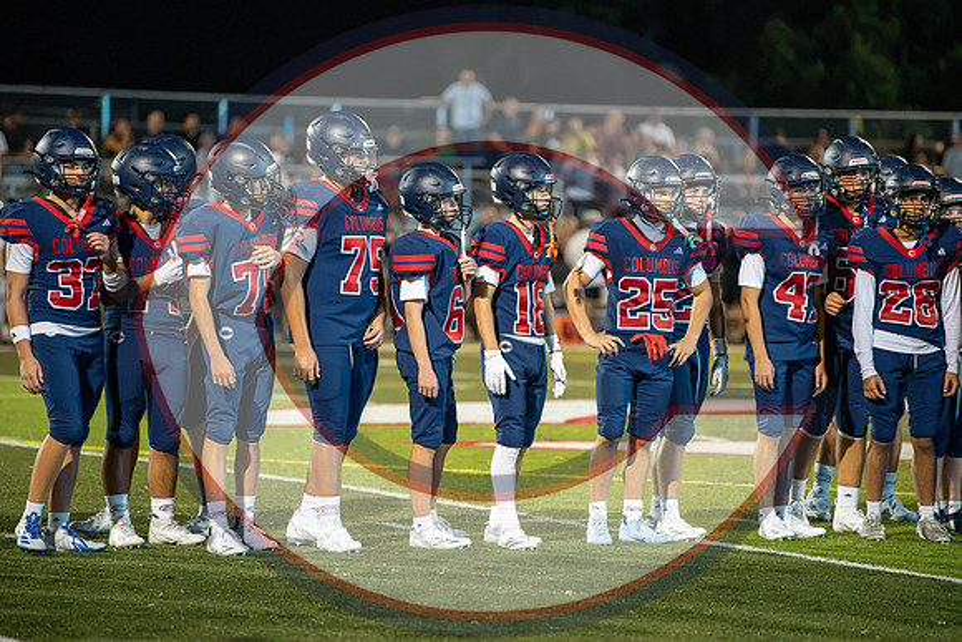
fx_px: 5015
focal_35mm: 188
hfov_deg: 11.0
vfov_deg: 7.3
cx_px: 506
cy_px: 325
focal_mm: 175
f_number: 2.8
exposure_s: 1/1000
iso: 12800
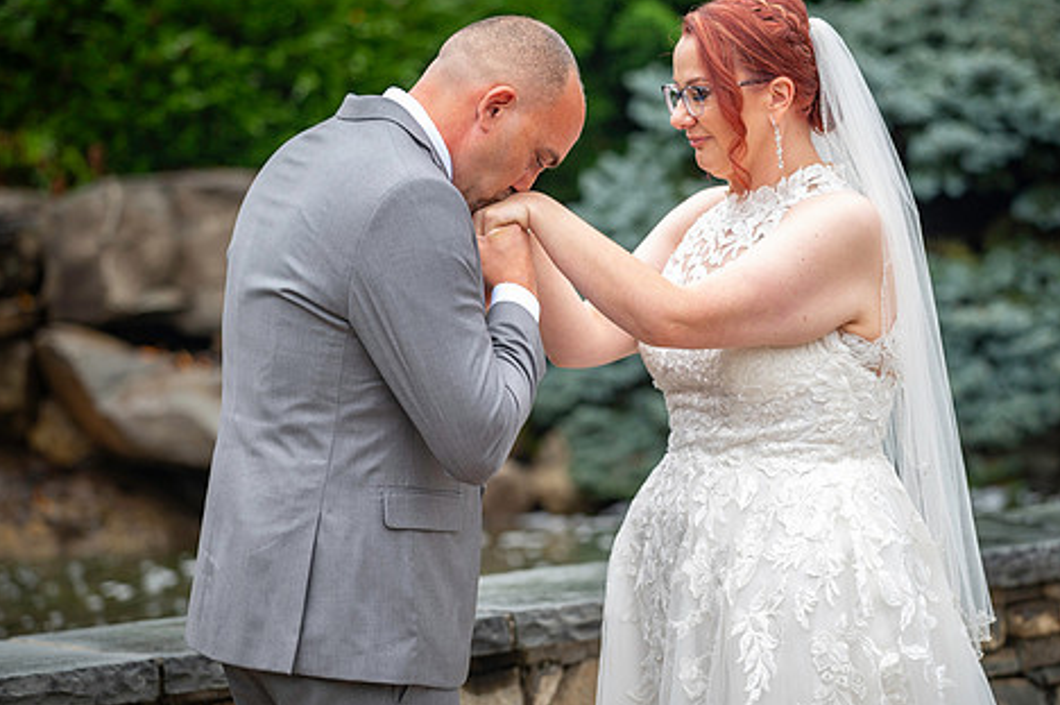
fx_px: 4559
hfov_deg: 13.3
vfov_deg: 8.8
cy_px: 351
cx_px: 602
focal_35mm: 155
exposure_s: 1/125
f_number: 2.8
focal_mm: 125
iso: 100
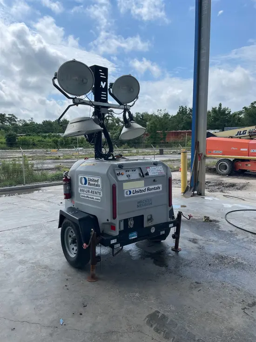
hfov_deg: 53.1
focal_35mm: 26
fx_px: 256
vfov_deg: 67.3
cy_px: 171
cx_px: 128
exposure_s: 1/4292
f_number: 1.6
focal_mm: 4.2
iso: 32
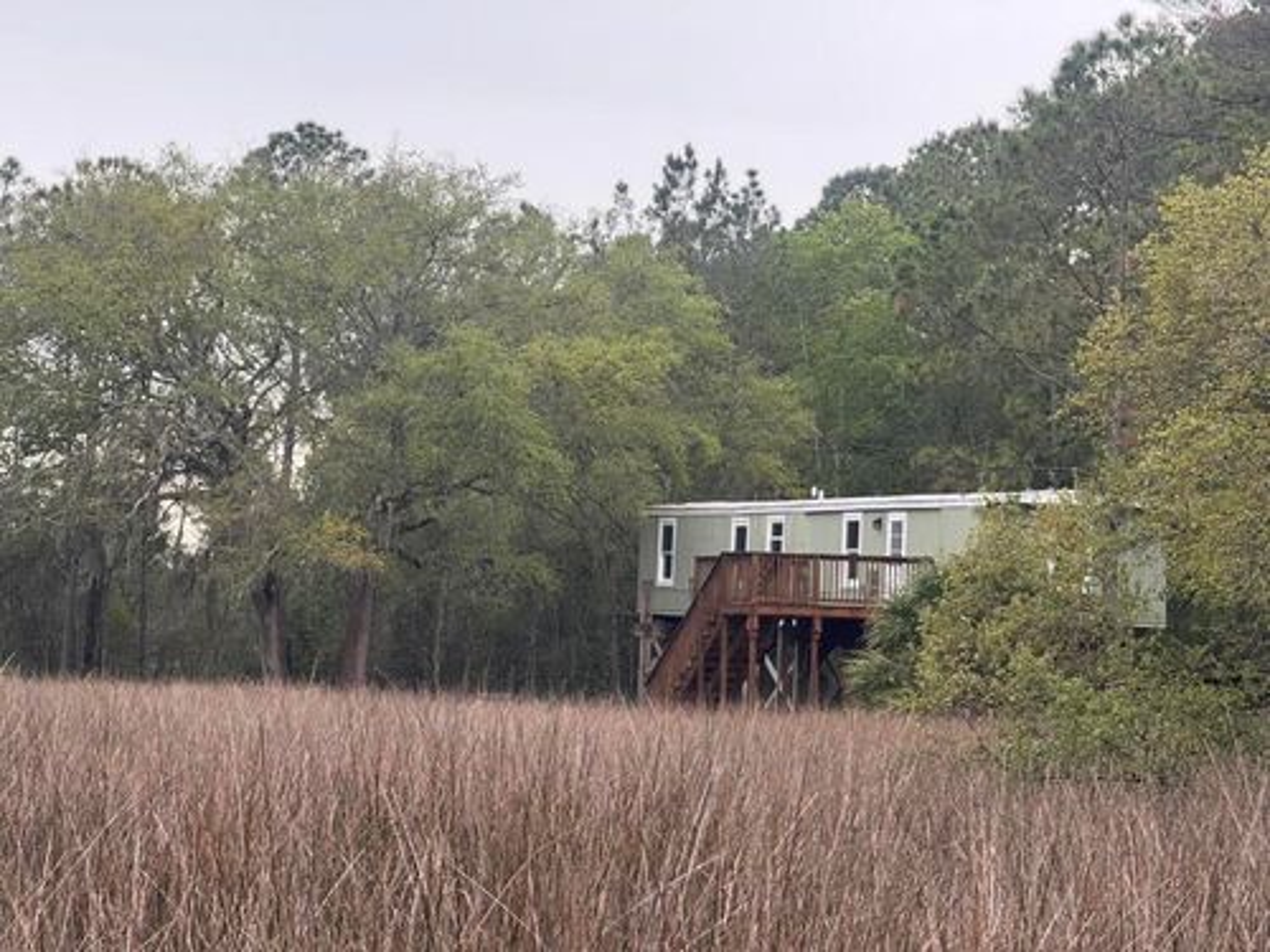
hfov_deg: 16.4
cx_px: 635
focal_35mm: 120
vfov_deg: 12.3
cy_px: 476
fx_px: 4403
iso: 64
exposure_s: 1/99
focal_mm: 15.66
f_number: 2.8
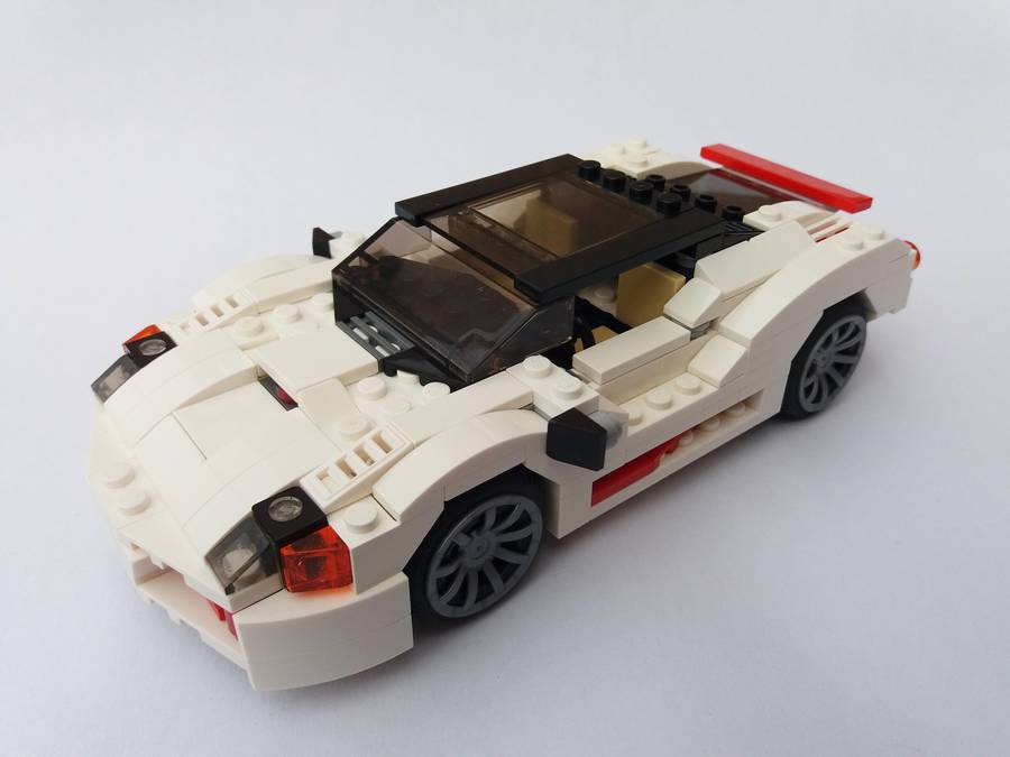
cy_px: 378
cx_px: 505
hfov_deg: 63.4
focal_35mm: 28
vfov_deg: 49.7
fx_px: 817
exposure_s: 1/715
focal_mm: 3.7
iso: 64
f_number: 1.9
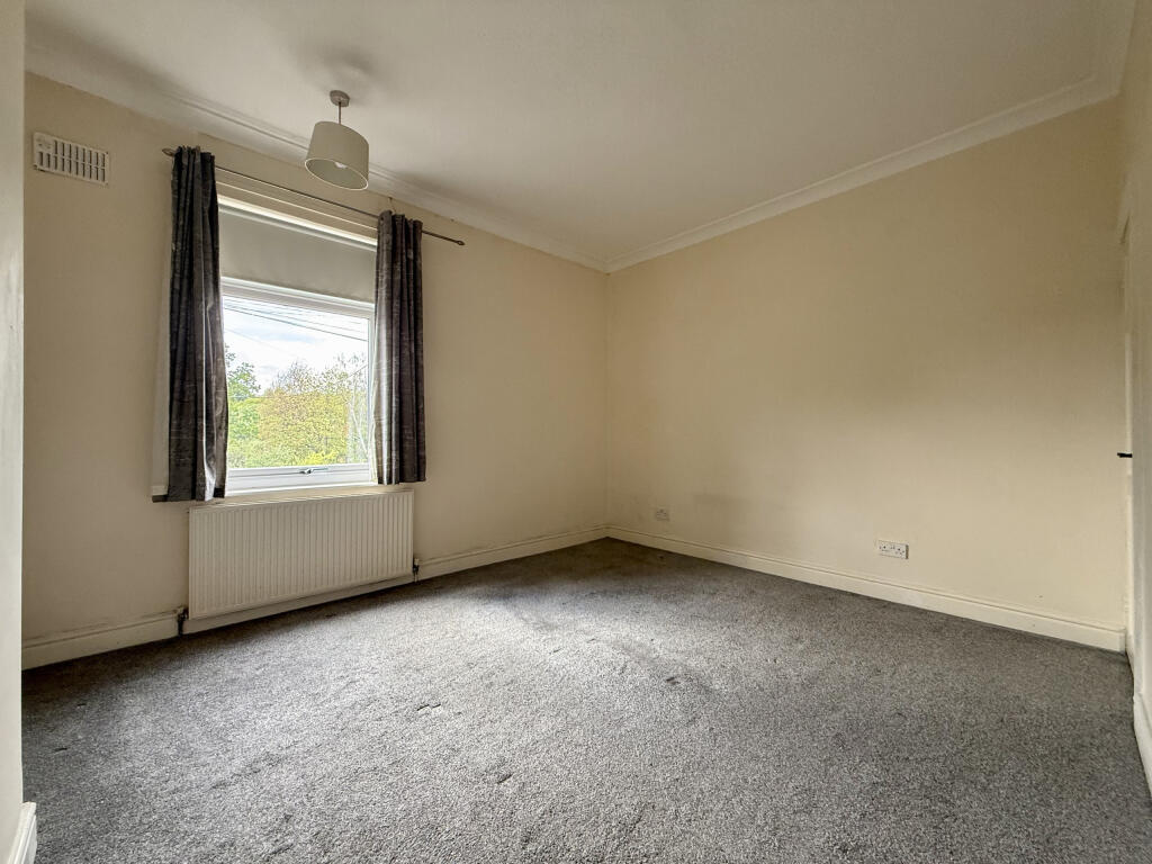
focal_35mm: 14
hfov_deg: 102.1
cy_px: 432
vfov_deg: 85.7
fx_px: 466
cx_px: 576
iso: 200
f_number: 2.2
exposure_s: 1/99
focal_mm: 2.22
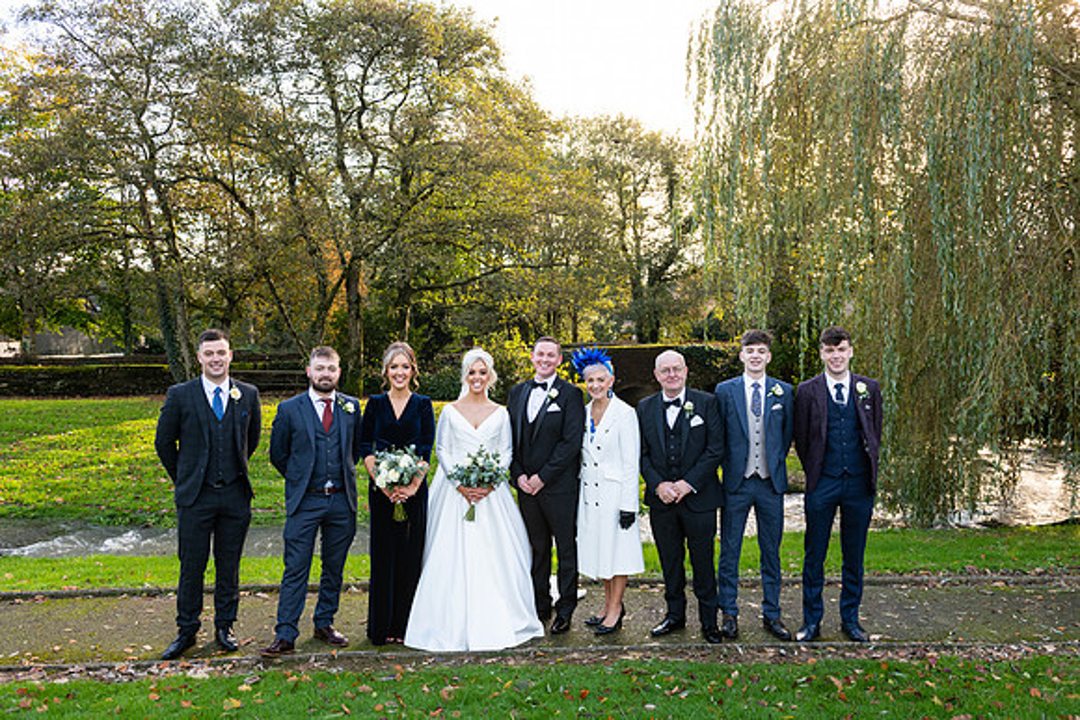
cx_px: 540
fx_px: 870
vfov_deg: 45.0
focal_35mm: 29
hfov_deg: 63.6
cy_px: 360
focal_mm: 29
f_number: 6.3
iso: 500
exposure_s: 1/160
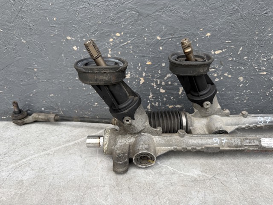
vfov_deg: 56.8
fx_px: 189
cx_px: 136
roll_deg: +1.3
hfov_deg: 71.6
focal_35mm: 24
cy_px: 102
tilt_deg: -19.9
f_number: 1.78
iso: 80
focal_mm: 6.76
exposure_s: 1/347
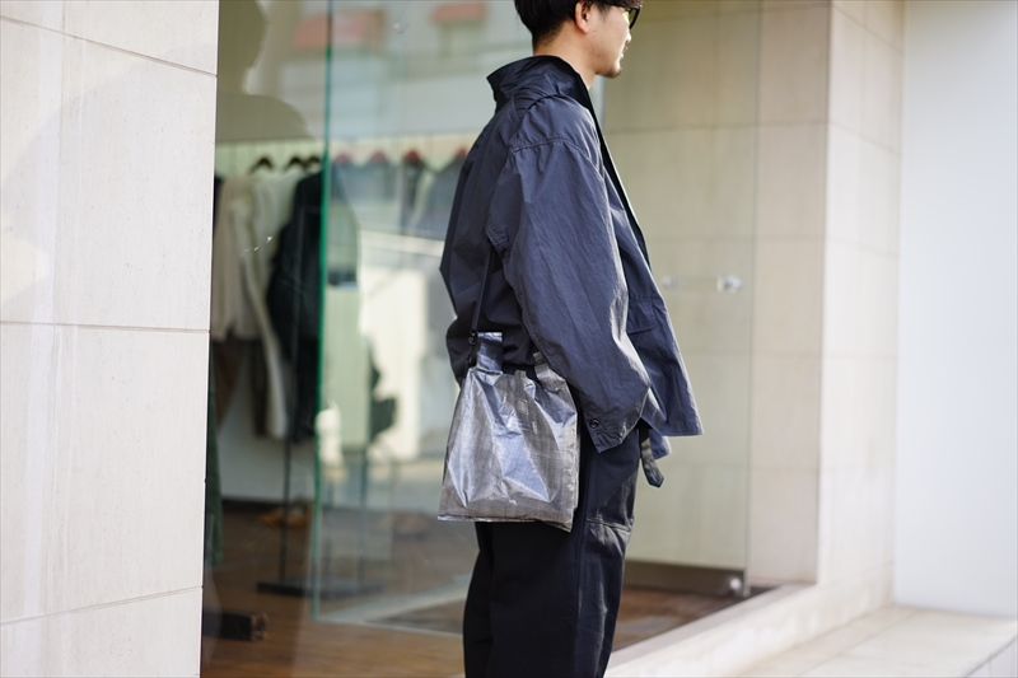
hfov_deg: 36.3
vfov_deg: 24.6
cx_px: 509
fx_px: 1555
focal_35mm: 55
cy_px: 339
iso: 100
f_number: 1.8
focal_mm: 55
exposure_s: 1/400
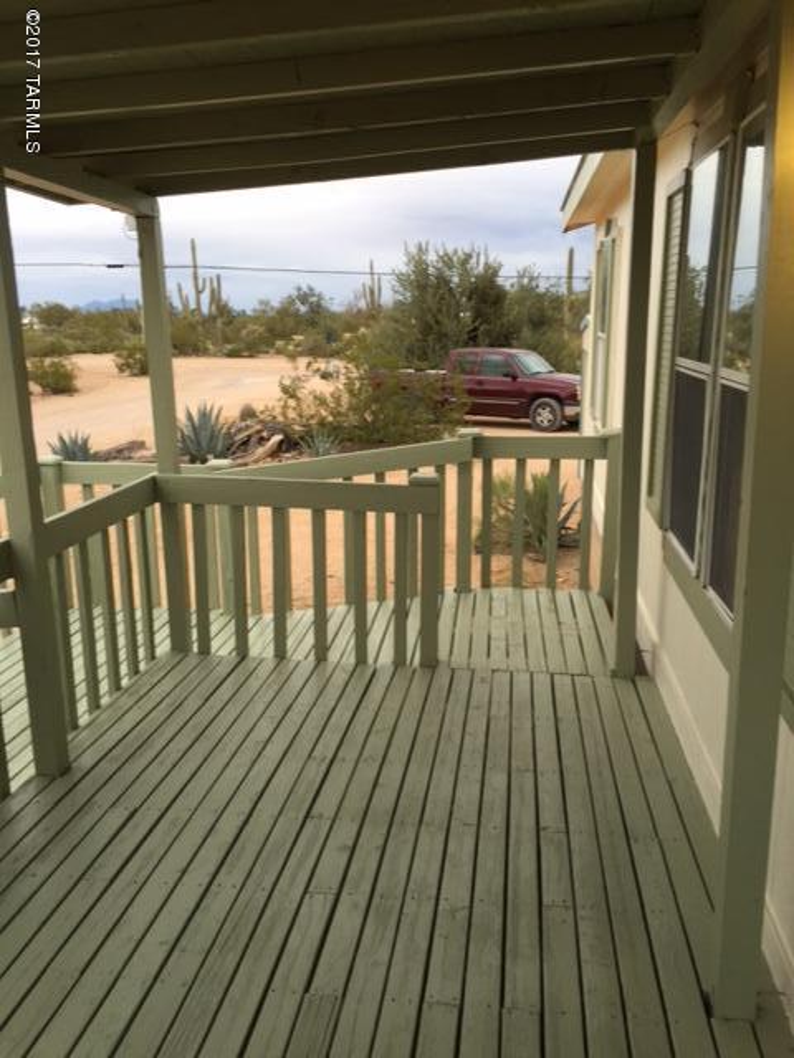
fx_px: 887
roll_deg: -0.4
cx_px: 397
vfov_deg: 61.7
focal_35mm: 29
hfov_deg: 48.2
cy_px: 529
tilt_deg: -12.5
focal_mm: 4.15
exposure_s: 1/120
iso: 40
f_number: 2.2
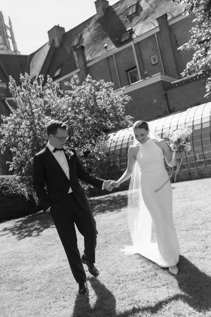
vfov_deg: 54.5
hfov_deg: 37.8
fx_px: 308
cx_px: 106
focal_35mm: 35
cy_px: 158
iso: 200
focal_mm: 35
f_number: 3.2
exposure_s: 1/5000
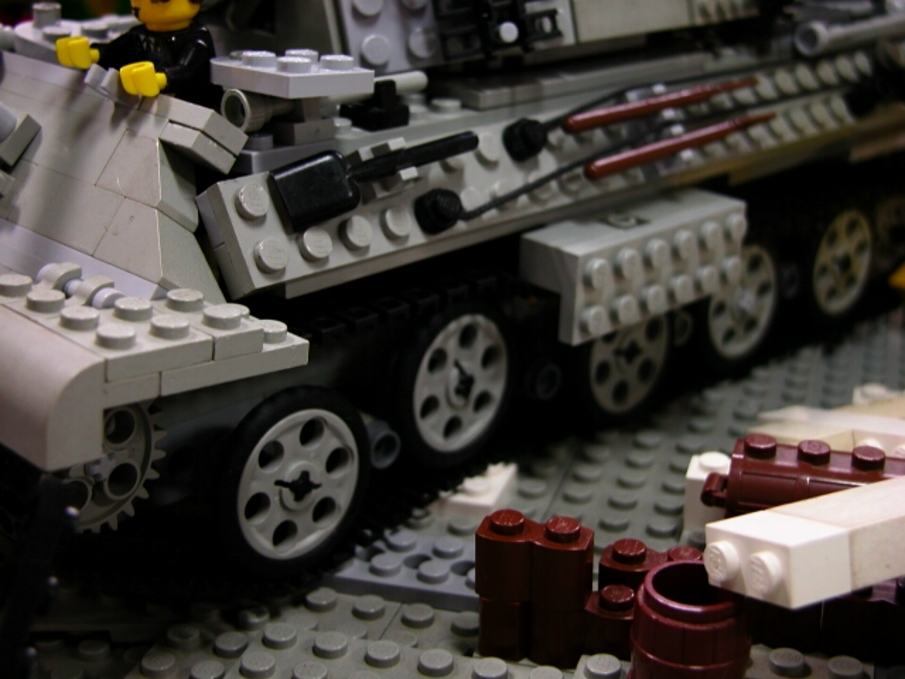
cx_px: 452
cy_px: 340
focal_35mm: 58
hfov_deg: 33.2
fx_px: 1516
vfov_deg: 25.2
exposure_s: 1/30
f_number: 3.1
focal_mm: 14.7
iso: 100
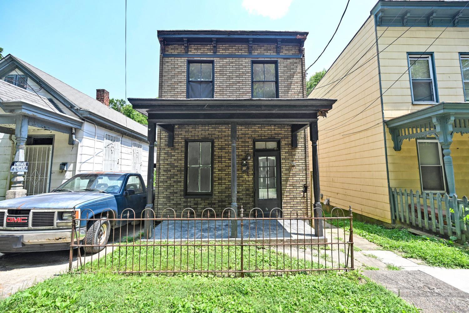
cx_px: 234
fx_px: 182
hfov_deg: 104.3
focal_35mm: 14
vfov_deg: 81.2
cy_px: 156
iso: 160
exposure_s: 1/250
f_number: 5.6
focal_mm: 14
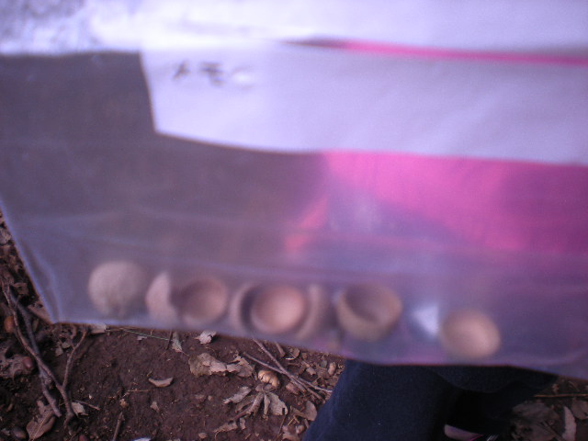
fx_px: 645
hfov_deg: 49.0
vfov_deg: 37.7
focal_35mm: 38
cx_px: 294
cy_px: 220
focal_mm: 6.3
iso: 76
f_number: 3.1
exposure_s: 1/95.1
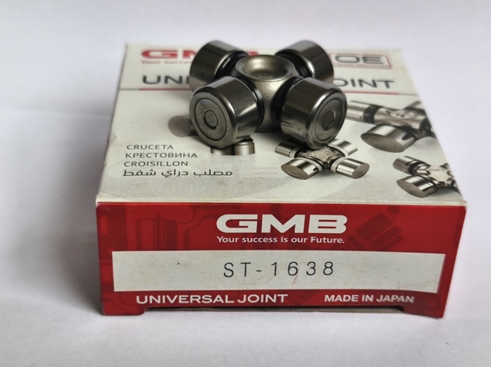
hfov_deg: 35.0
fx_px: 780
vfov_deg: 26.5
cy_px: 184
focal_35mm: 55
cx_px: 246
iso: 125
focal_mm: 6.18
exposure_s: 1/100
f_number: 1.65
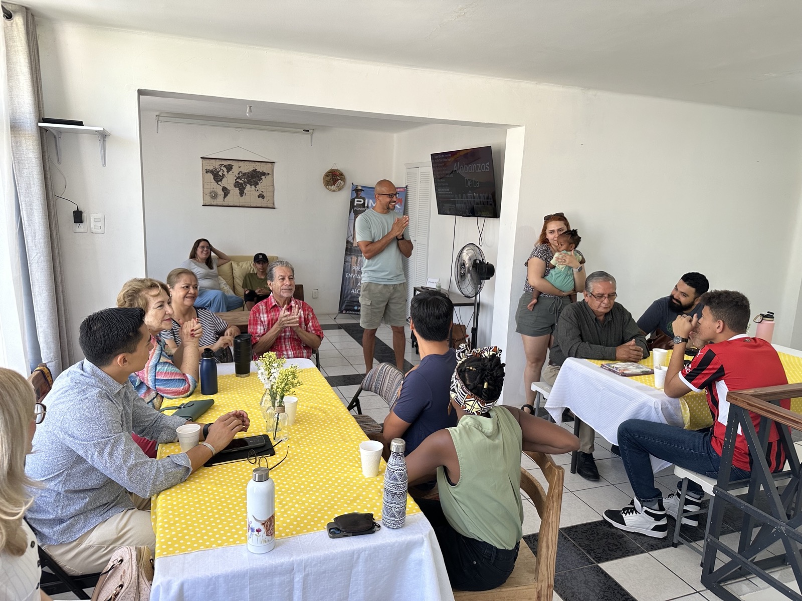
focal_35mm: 24
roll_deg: -2.6
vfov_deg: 56.8
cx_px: 401
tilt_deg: -10.3
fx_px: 556
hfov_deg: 71.6
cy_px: 300
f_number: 1.78
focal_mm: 6.86
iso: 125
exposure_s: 1/120
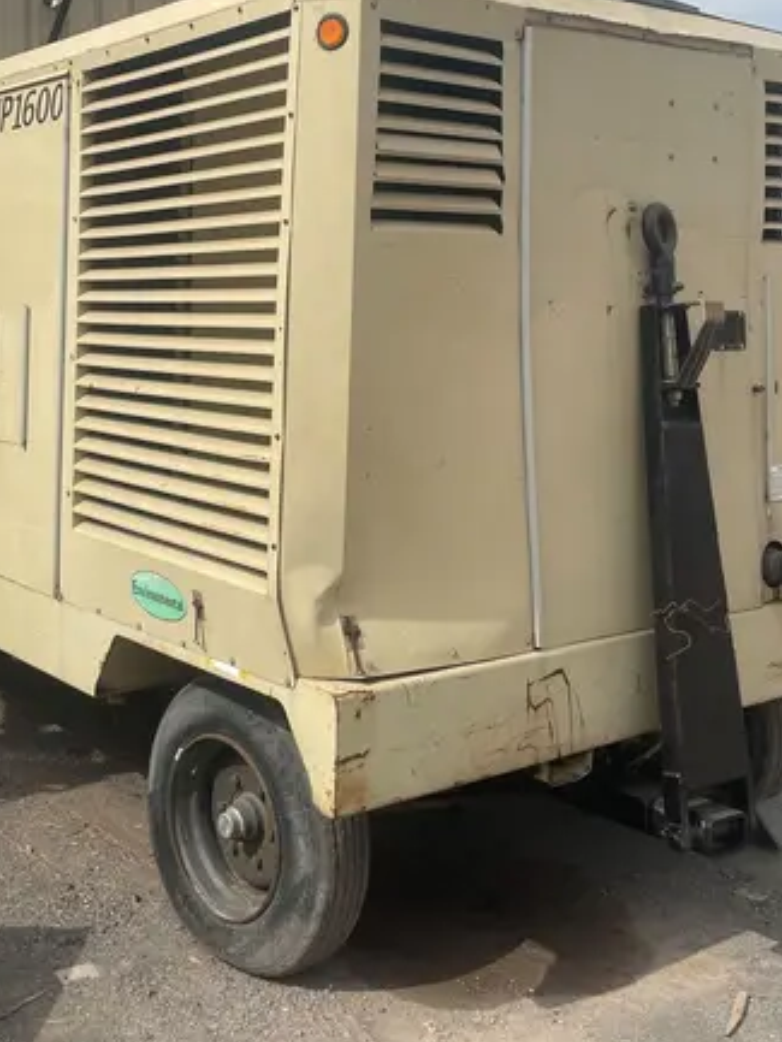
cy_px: 288
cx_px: 253
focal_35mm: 44
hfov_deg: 32.6
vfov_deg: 41.9
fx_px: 1325
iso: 32
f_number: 1.6
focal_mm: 4.2
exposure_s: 1/4464
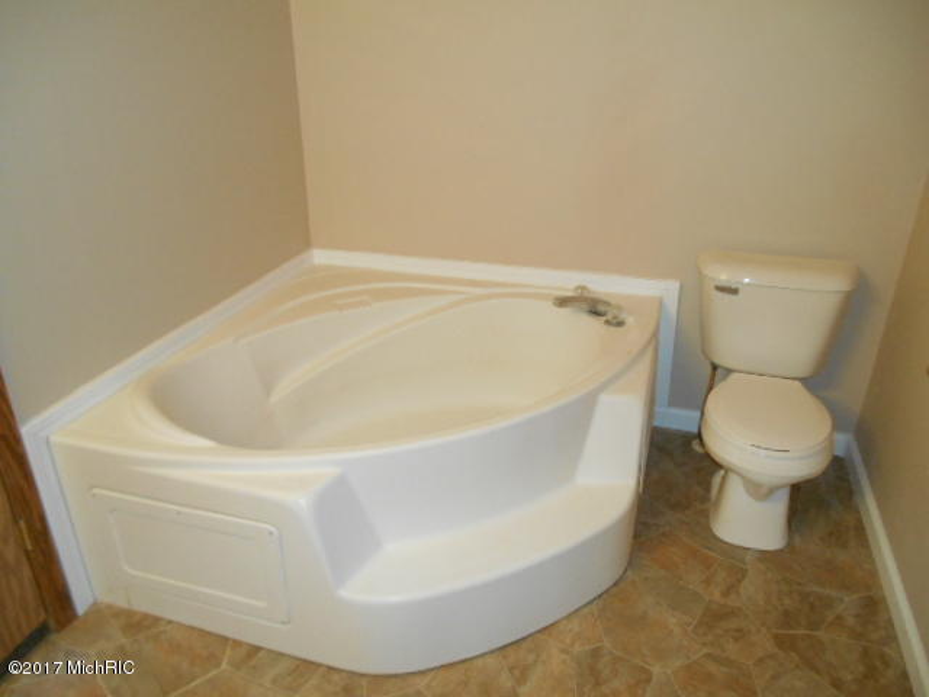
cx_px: 464
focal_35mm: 26
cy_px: 348
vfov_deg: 53.1
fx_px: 698
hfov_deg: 67.3
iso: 400
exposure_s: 1/15
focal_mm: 4.7
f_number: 3.4
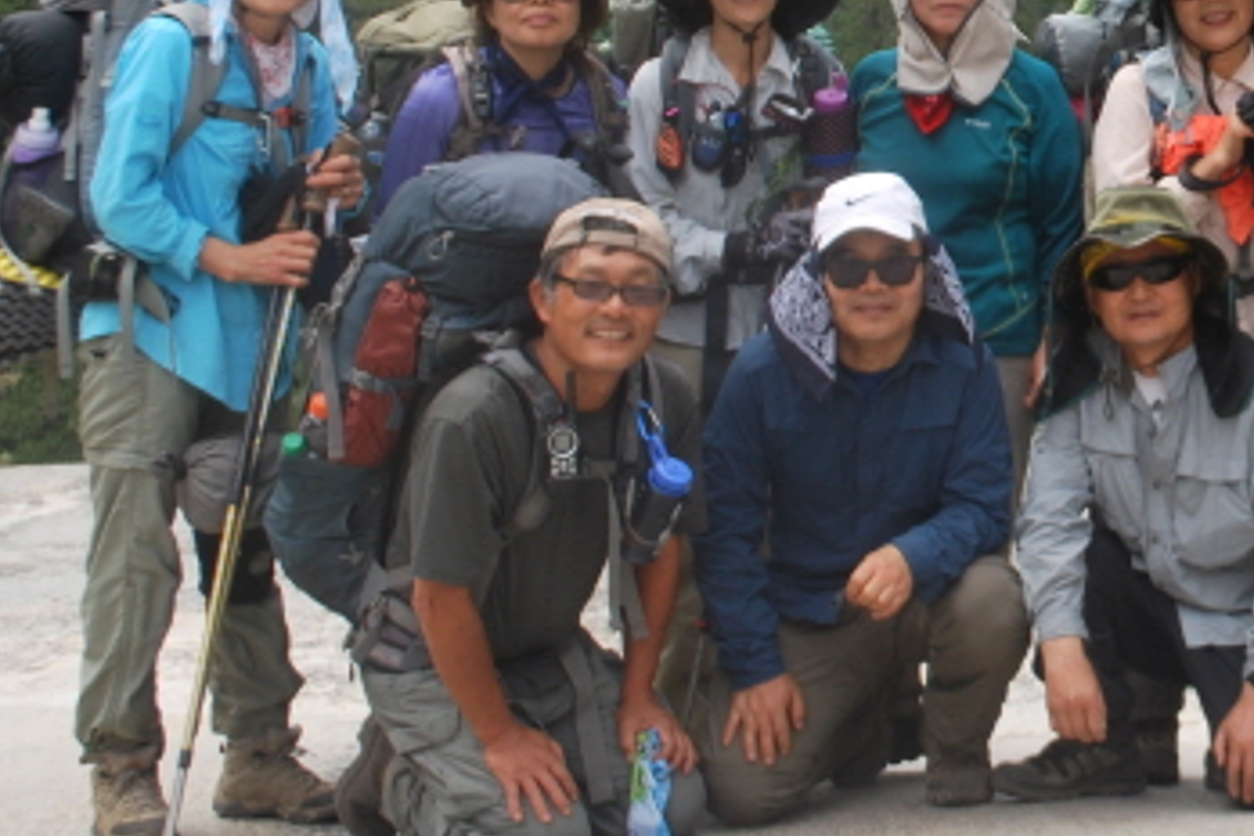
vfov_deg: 13.4
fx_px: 3518
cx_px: 1474
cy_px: 11
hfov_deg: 19.2
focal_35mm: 101
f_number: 6.3
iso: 100
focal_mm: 26
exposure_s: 1/160
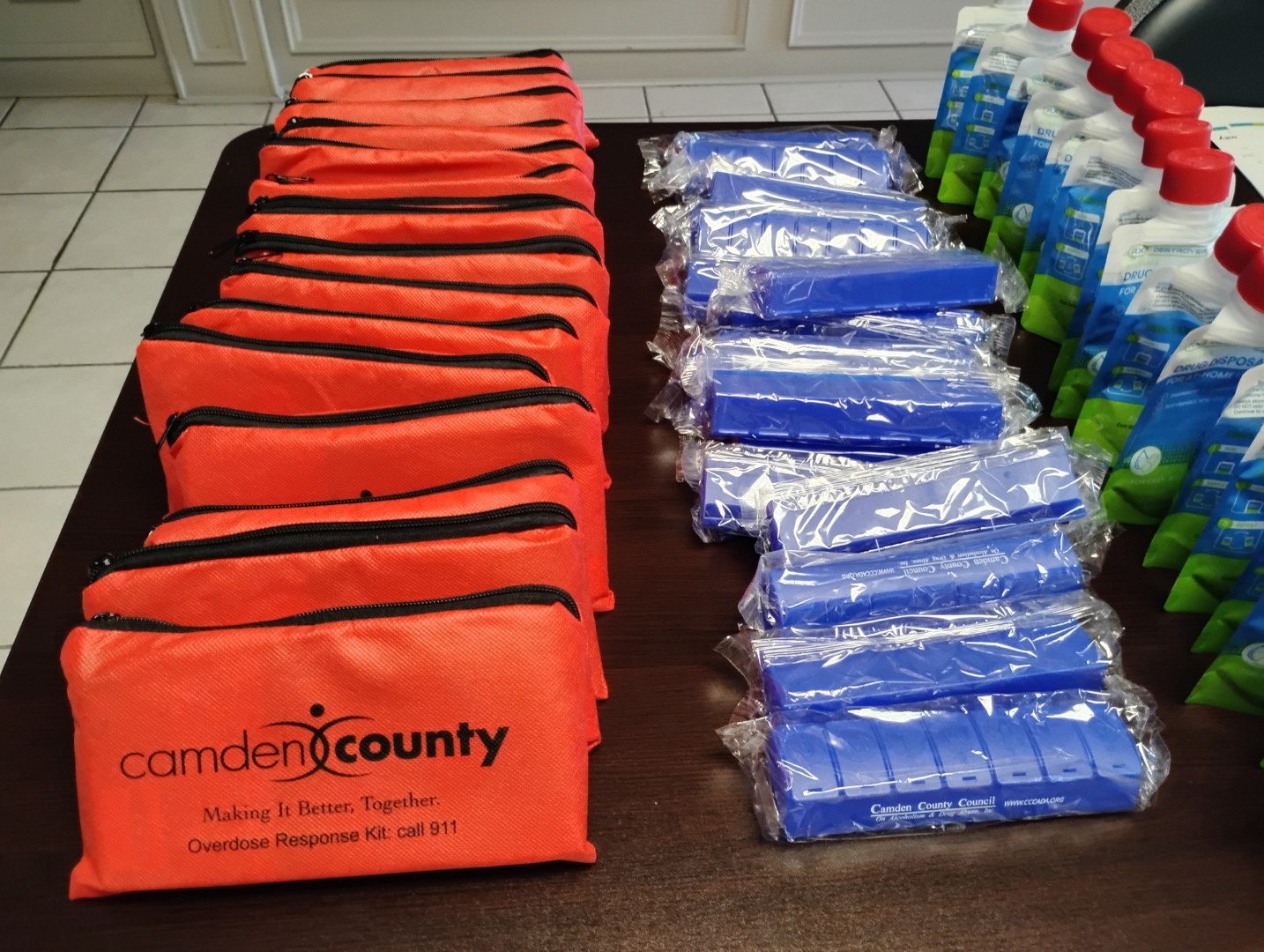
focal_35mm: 28
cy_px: 476
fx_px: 1024
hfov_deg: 63.4
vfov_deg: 49.9
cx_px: 632
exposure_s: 1/30
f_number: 1.8
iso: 1031
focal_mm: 4.26
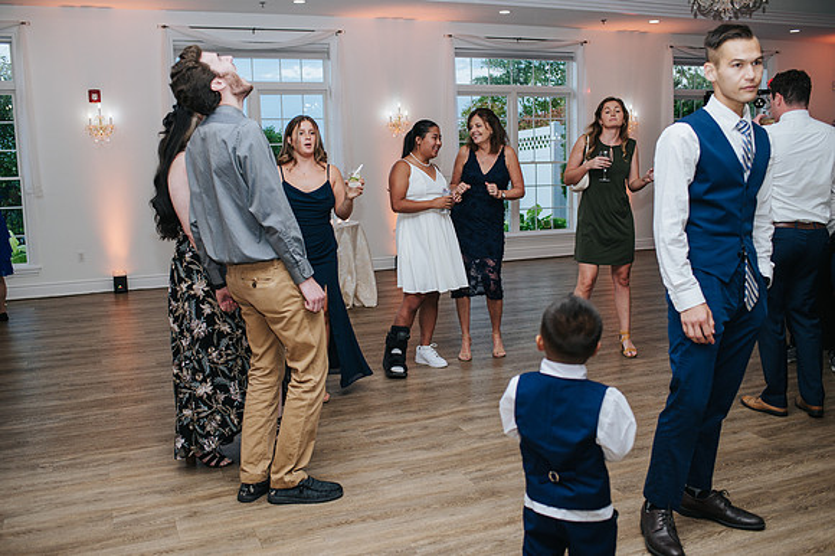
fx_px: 811
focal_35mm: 35
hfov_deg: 54.5
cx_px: 418
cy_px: 278
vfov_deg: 37.8
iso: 800
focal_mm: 35
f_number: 3.2
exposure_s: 1/200
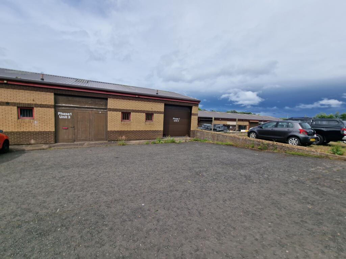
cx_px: 173
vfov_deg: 89.9
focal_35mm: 13
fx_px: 130
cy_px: 130
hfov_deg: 106.2
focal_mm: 2.2
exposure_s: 1/4080
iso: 50
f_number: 2.2
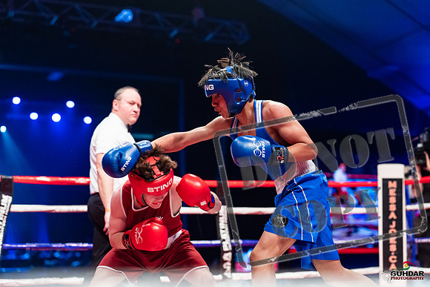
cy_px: 144
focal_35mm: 65
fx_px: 777
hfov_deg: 31.0
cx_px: 215
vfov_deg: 20.9
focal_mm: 65
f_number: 2.5
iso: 3200
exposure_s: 1/1000
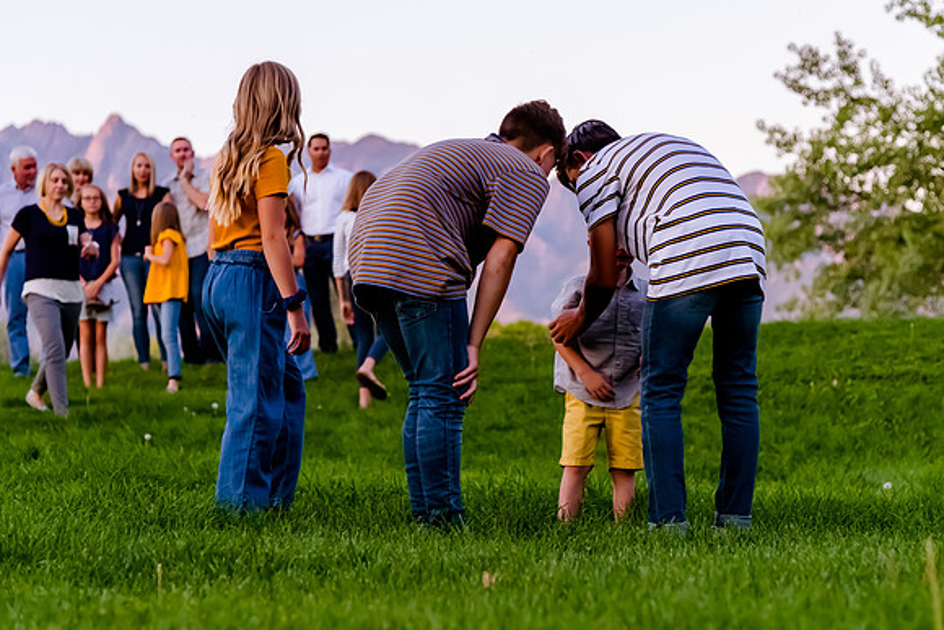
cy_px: 315
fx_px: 2262
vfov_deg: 15.9
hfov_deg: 23.5
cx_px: 554
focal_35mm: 86
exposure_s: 1/500
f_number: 4
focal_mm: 70
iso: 3200
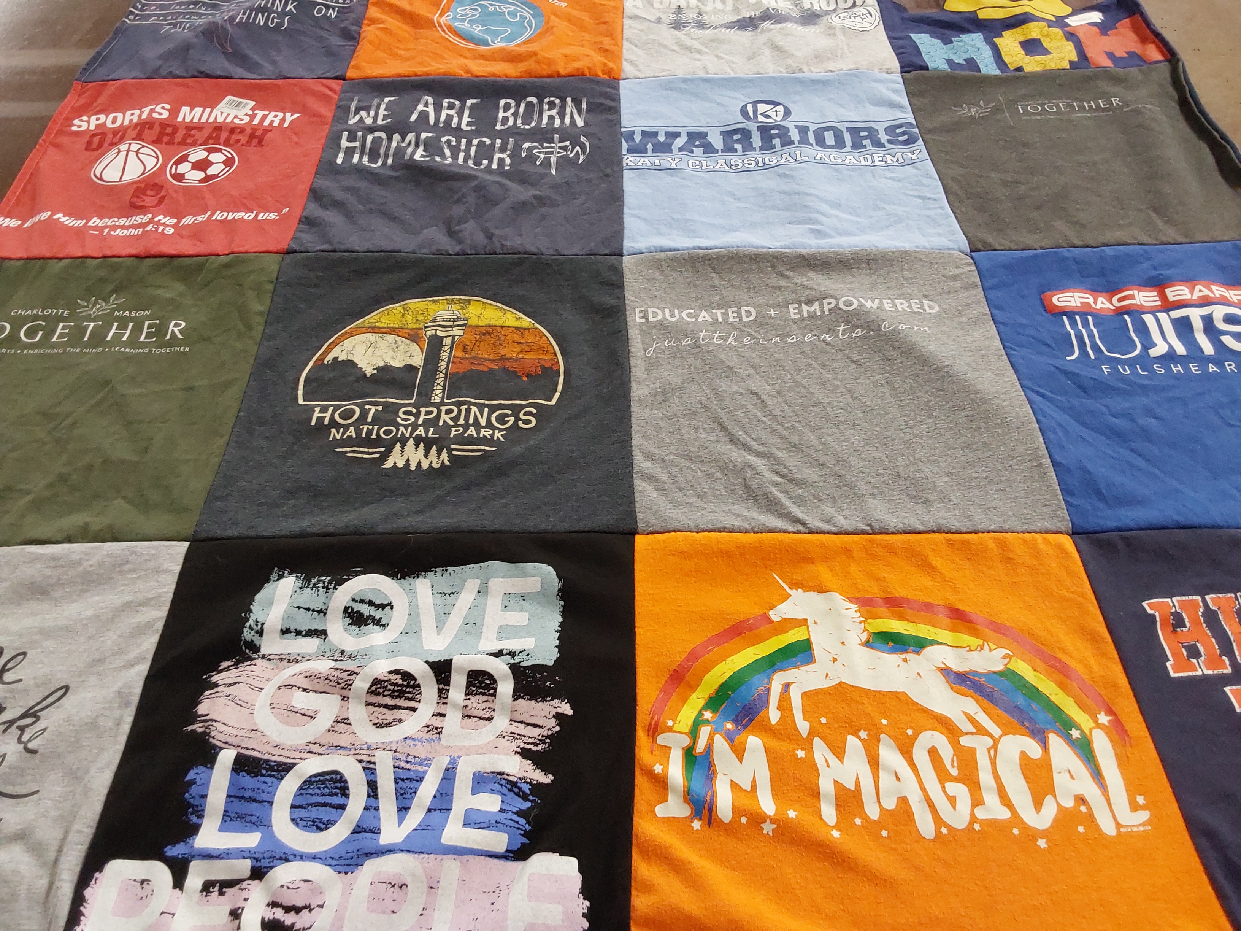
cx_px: 620
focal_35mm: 28
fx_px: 1004
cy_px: 466
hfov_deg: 63.4
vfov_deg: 49.7
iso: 160
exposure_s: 1/60
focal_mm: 2.91
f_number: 1.9
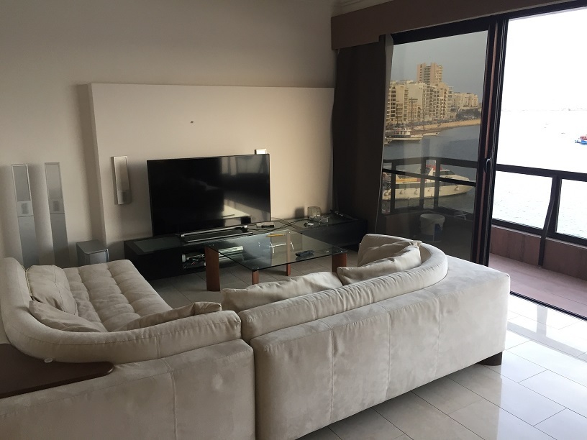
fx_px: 492
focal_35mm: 29
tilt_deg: -13.5
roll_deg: -1.0
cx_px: 294
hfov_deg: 61.7
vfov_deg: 48.2
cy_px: 220
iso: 40
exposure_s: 1/33
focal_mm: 4.15
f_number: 2.2
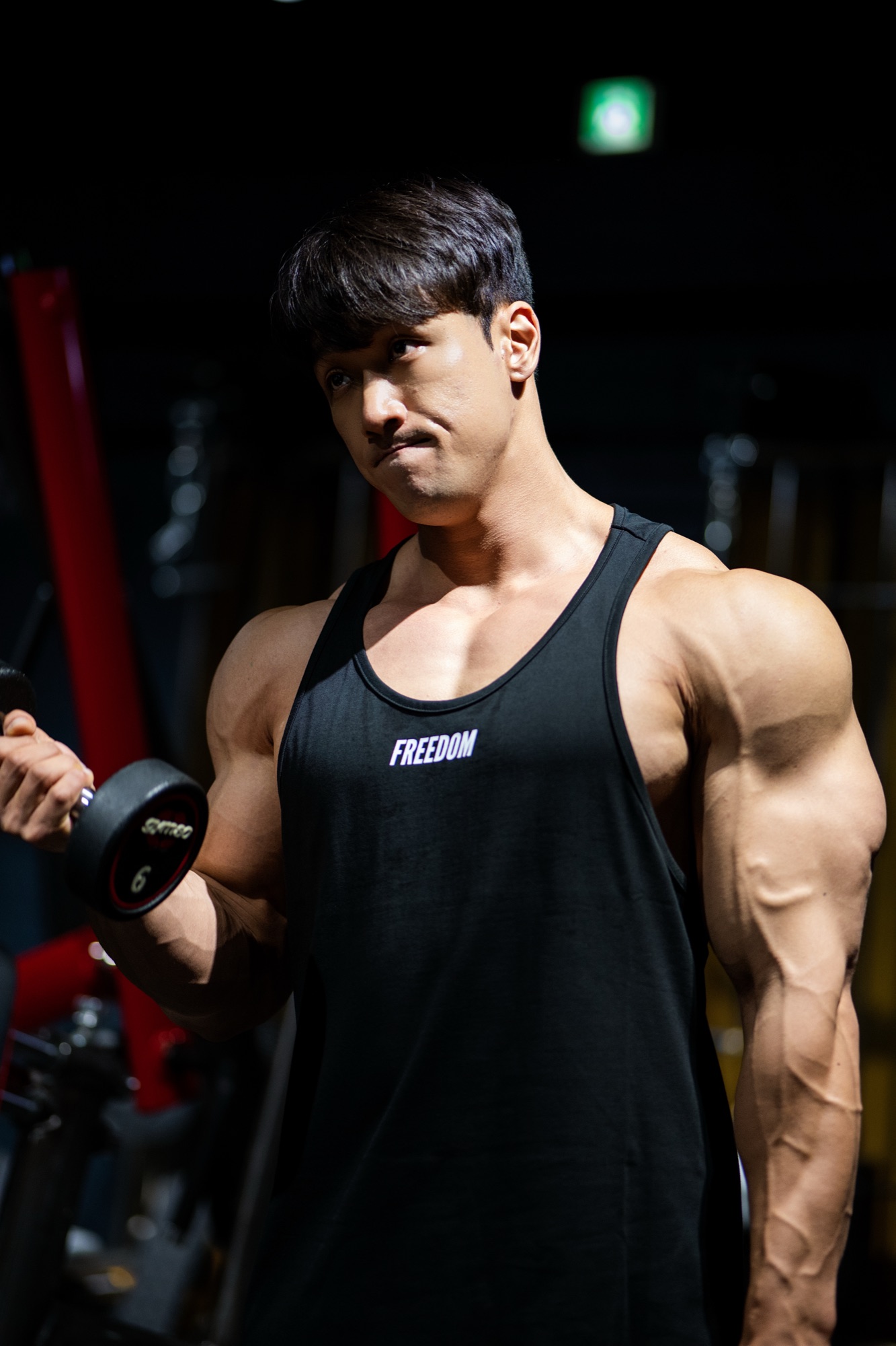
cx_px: 448
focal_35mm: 85
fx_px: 3174
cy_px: 673
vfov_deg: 23.9
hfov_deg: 16.1
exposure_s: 1/400
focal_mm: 85
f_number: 1.8
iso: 1600
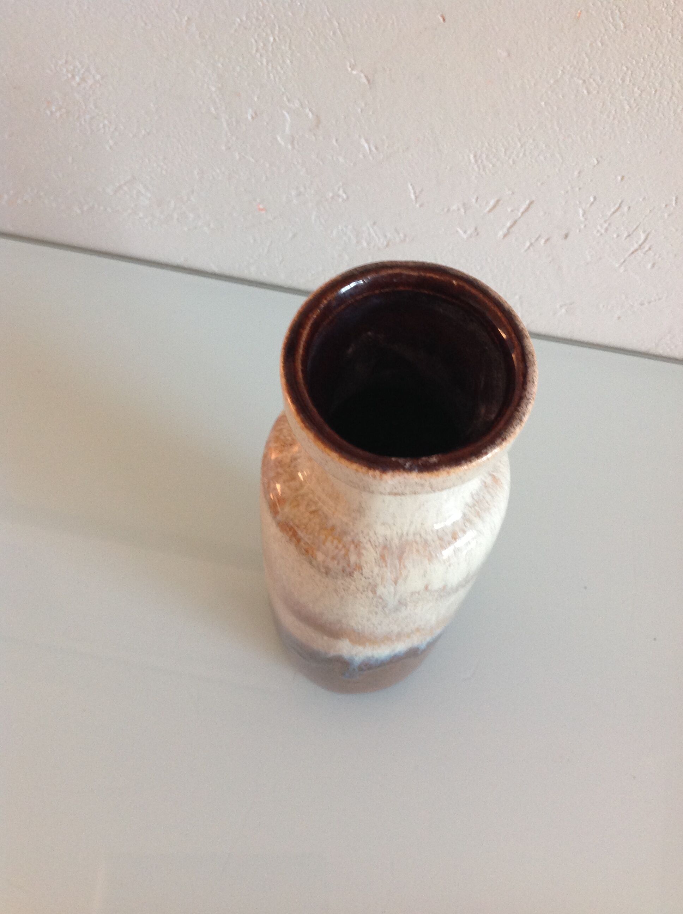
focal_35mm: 35
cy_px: 457
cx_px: 342
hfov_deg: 40.6
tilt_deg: -64.9
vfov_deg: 52.7
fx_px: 923
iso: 160
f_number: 2.4
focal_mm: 4.28
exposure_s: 1/15
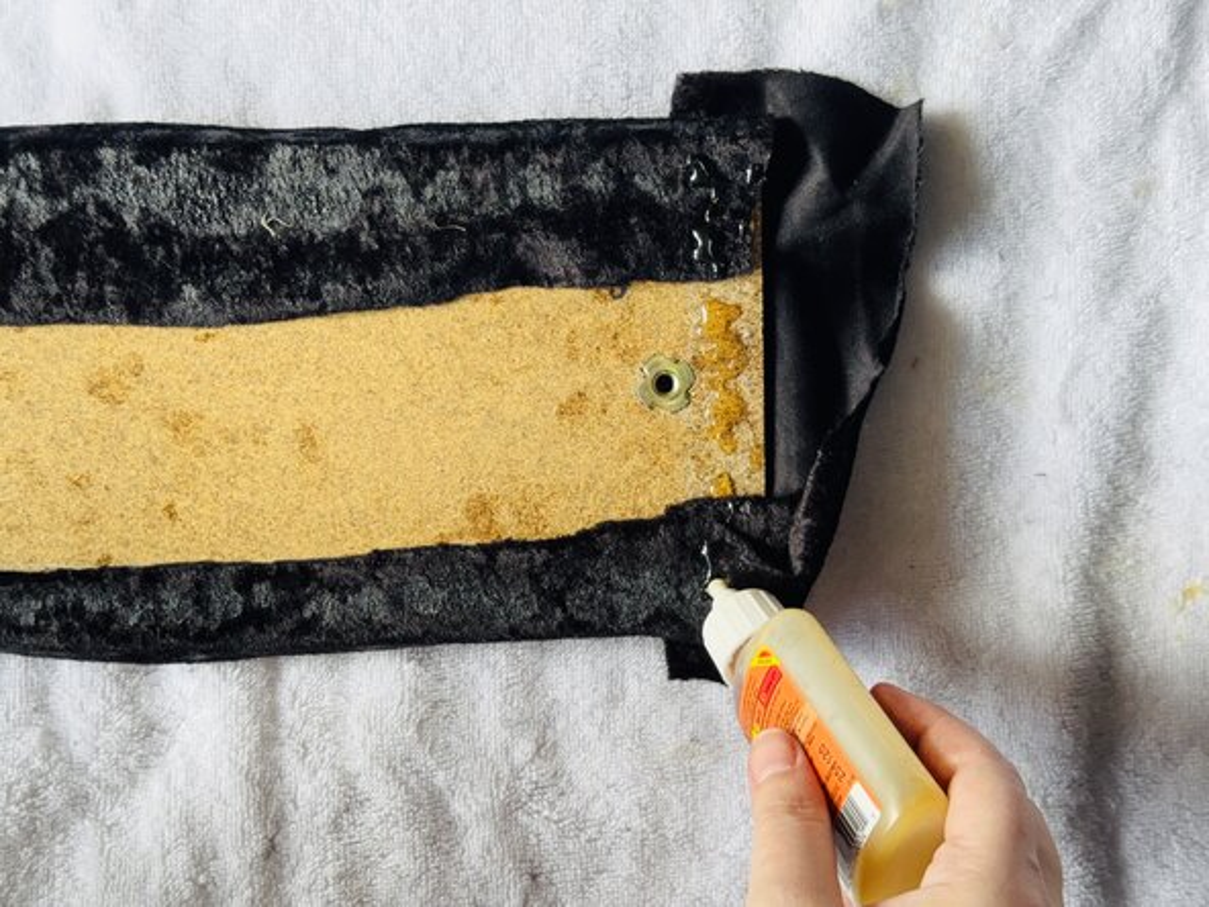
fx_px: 1676
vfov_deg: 30.3
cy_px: 454
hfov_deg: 39.7
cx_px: 604
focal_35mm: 48
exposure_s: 1/116
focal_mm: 6.76
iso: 80
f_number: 1.78
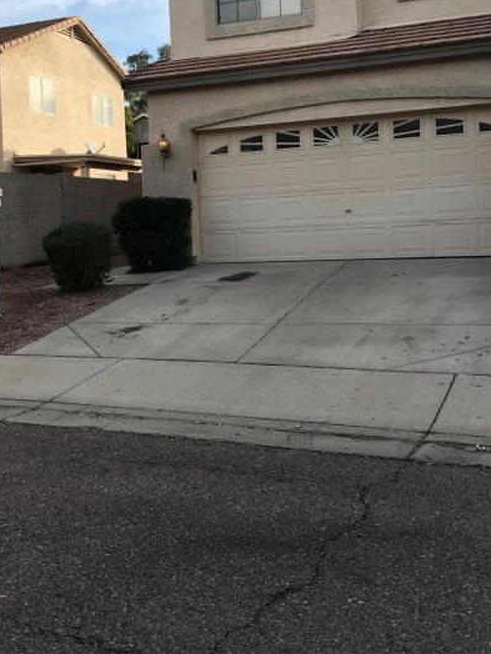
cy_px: 246
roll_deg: +1.9
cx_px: 215
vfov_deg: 45.4
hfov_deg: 35.1
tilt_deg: -2.8
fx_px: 775
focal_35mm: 41
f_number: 1.8
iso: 20
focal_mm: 3.99
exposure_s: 1/1140
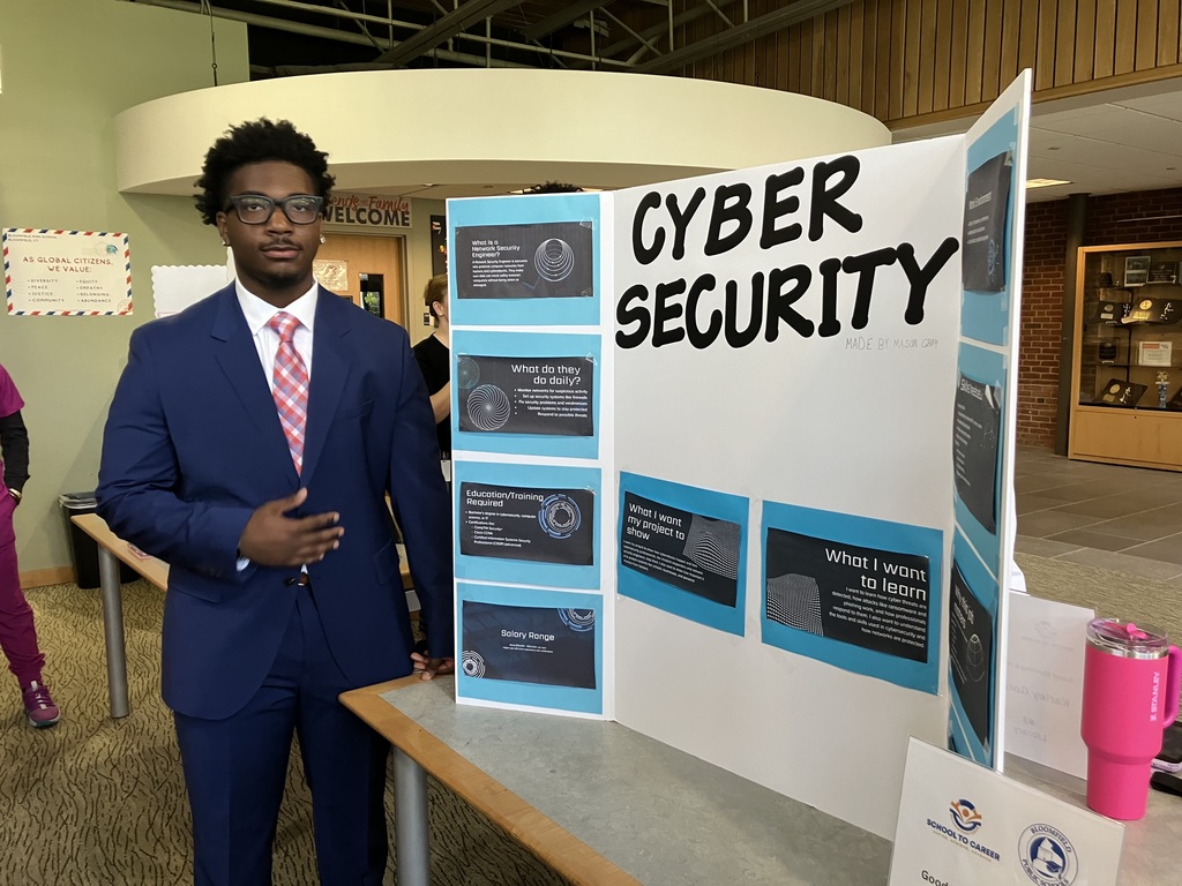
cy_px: 443
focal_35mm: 28
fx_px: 956
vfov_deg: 49.7
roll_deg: +0.4
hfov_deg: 63.4
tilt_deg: -4.6
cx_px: 591
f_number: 1.8
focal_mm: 3.99
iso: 100
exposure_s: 1/60
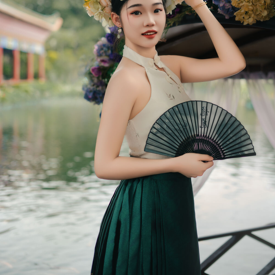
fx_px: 575
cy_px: 75
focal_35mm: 64
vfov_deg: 26.6
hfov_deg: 26.9
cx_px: 138
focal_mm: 50
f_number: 2
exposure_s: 1/125
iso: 200
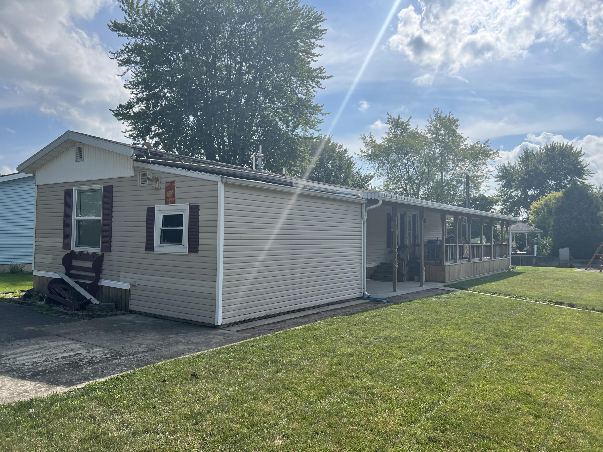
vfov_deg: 53.1
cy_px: 226
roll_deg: -0.3
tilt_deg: +1.6
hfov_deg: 67.3
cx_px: 302
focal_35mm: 26
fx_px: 453
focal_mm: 5.7
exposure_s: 1/5076
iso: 50
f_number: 1.5
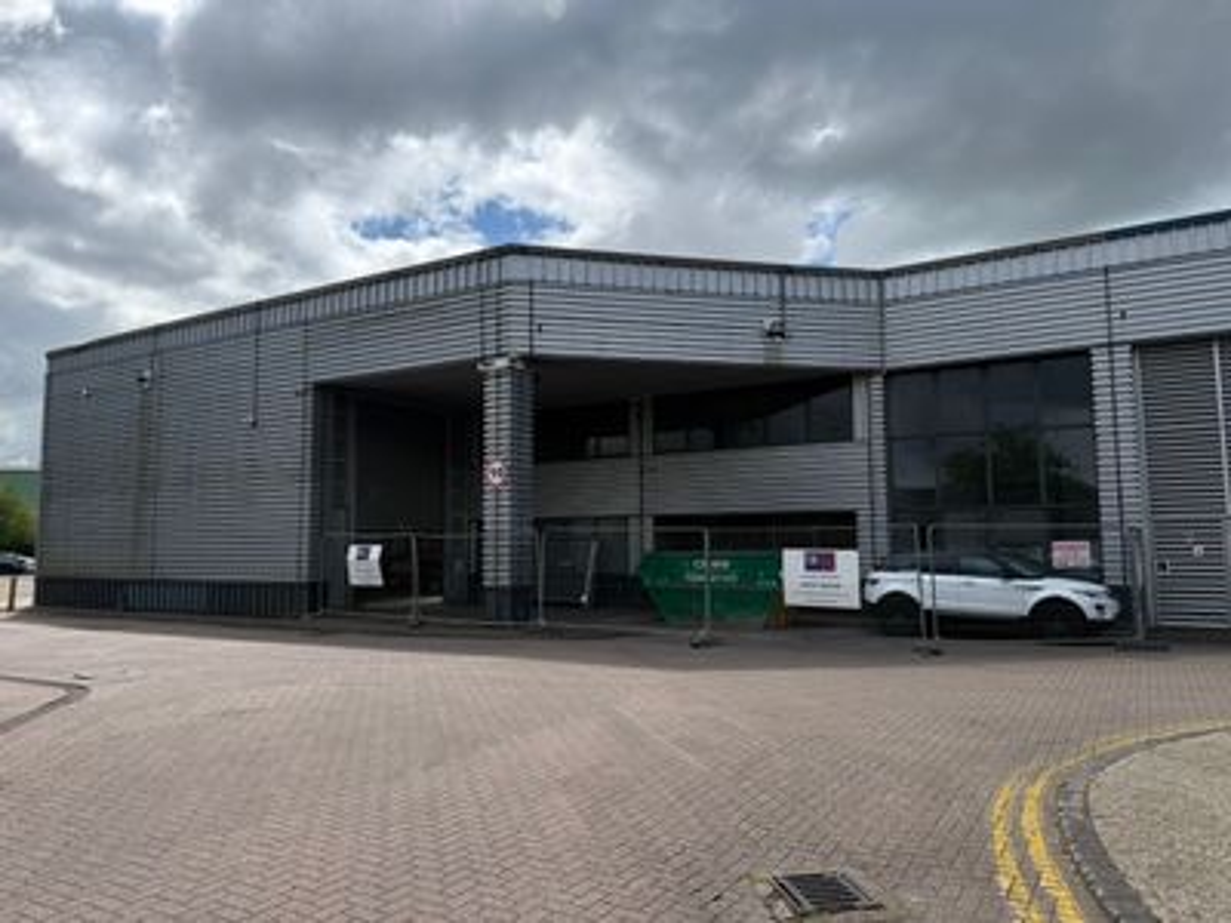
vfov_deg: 56.8
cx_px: 616
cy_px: 462
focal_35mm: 24
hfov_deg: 71.6
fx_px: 853
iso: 100
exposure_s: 1/8130
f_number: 1.78
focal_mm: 6.76
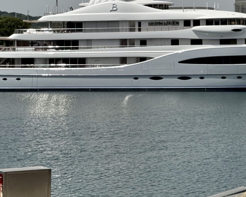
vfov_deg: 13.2
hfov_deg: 16.5
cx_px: 189
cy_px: 14
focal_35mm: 116
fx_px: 844
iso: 80
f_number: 1.78
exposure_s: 1/10526
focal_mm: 6.76
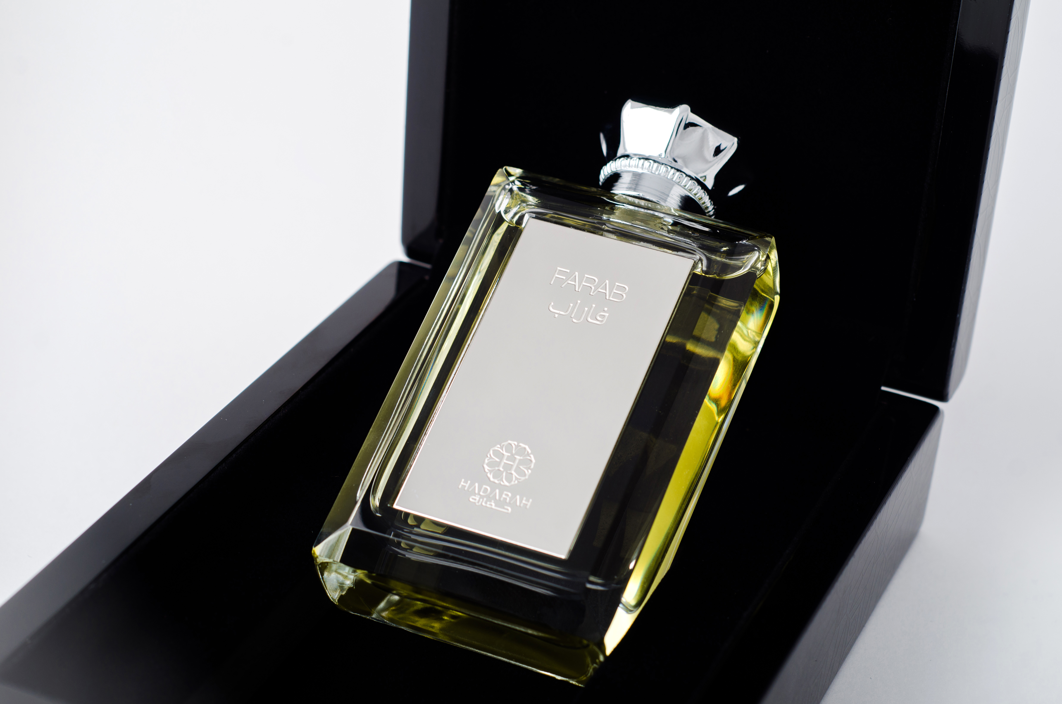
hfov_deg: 27.0
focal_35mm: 75
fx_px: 2208
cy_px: 352
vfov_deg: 18.1
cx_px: 531
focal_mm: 50
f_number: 5.6
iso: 100
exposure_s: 1/200
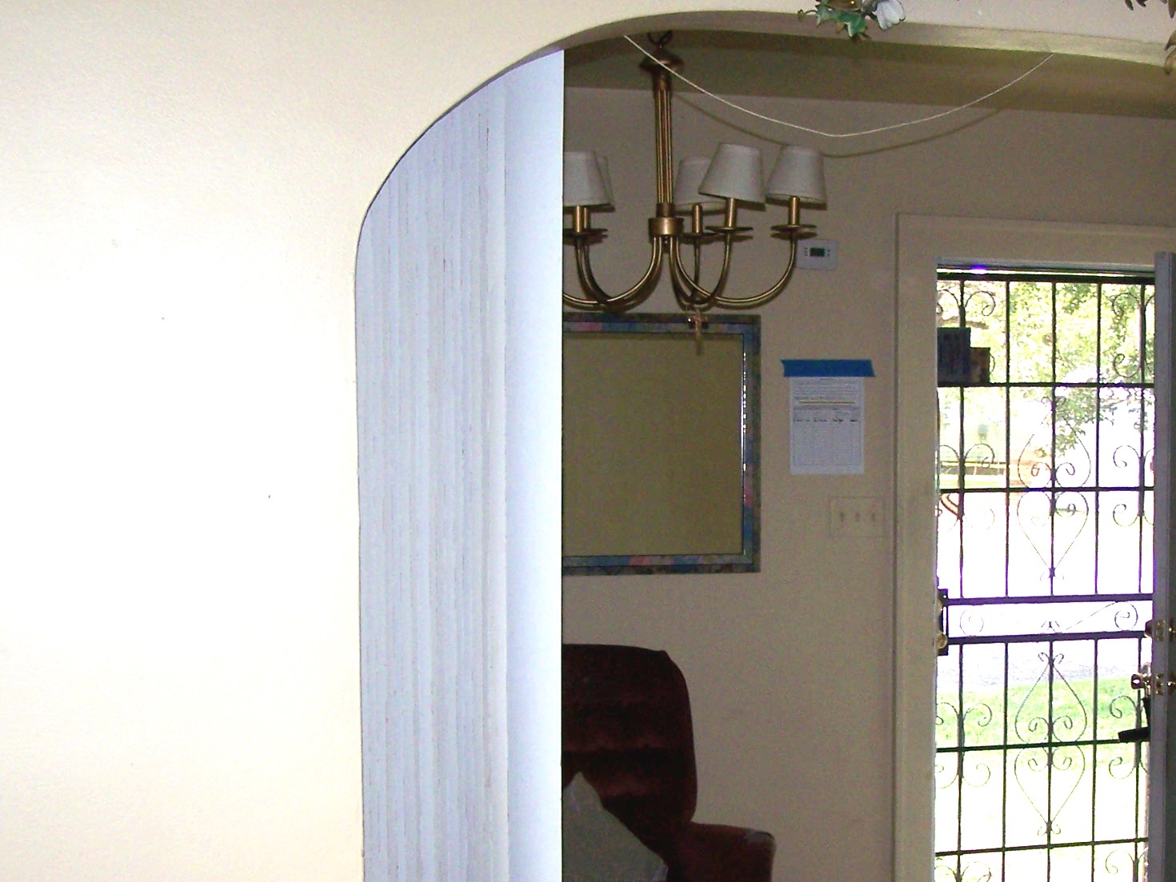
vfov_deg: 21.7
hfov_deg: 28.6
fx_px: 2277
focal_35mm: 67
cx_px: 851
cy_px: 665
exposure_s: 1/60
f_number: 2.8
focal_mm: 6.3
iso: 80
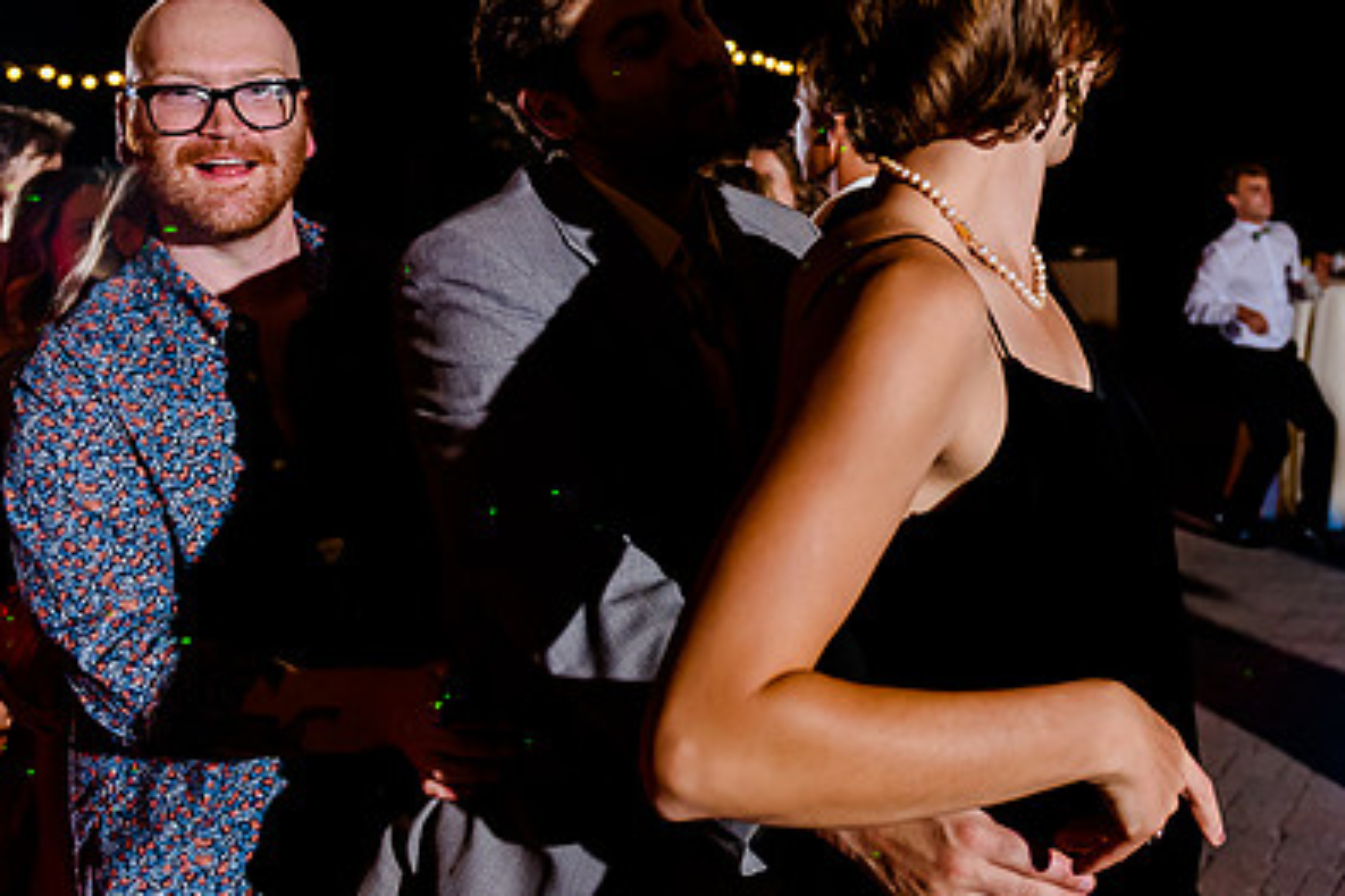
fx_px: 1718
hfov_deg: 42.0
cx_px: 939
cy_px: 232
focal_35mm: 46
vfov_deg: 28.8
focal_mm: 24
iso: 2500
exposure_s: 1/125
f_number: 2.8
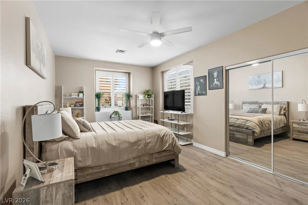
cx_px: 154
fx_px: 145
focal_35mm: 17
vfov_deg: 70.5
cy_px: 102
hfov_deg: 93.3
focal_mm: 17
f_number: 8
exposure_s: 1/5
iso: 400
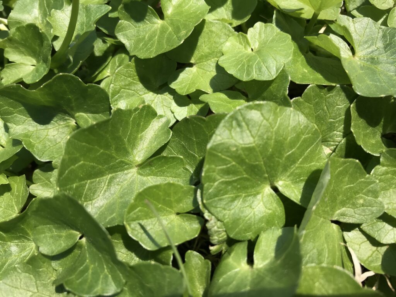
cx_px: 198
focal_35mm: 28
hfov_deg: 63.4
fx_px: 320
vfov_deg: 49.7
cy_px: 148
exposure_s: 1/1030
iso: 20
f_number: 1.8
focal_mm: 3.99
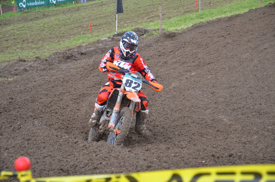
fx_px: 800
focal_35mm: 105
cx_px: 138
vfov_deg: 13.0
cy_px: 91
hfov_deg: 19.5
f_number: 5.3
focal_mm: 70
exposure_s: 1/500
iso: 1600
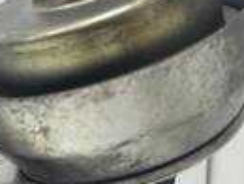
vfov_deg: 14.6
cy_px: 253
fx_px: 678
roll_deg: +0.0
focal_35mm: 96
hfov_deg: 19.9
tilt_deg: -14.7
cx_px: 17
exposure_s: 1/50
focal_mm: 4.2
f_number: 1.6
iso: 100
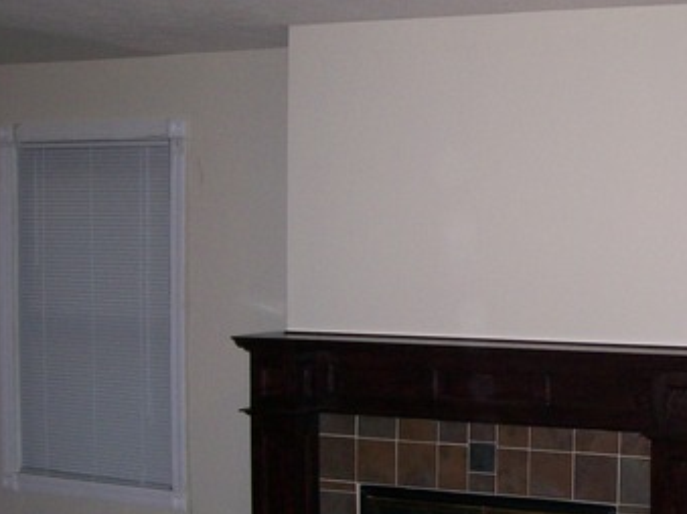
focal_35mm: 68
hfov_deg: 27.8
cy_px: 322
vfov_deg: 21.6
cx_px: 574
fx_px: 1349
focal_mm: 6
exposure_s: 1/64
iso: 140
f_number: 2.7
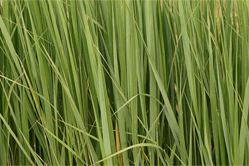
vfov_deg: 9.1
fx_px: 1037
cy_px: 83
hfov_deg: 13.7
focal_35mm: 150
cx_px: 124
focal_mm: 100
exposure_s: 1/160
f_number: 10
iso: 1600
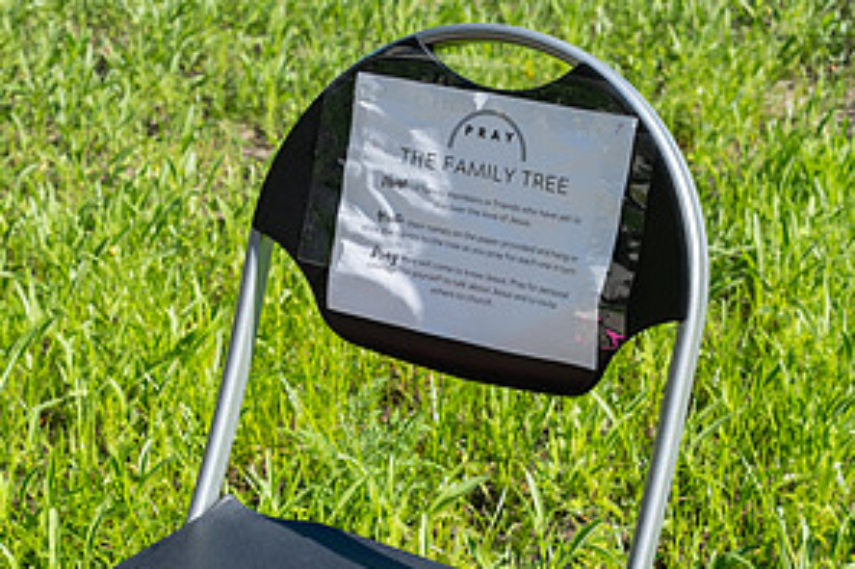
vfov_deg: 17.7
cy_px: 479
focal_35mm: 76
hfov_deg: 26.7
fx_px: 1804
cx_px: 428
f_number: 4.5
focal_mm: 33
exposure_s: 1/550
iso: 125
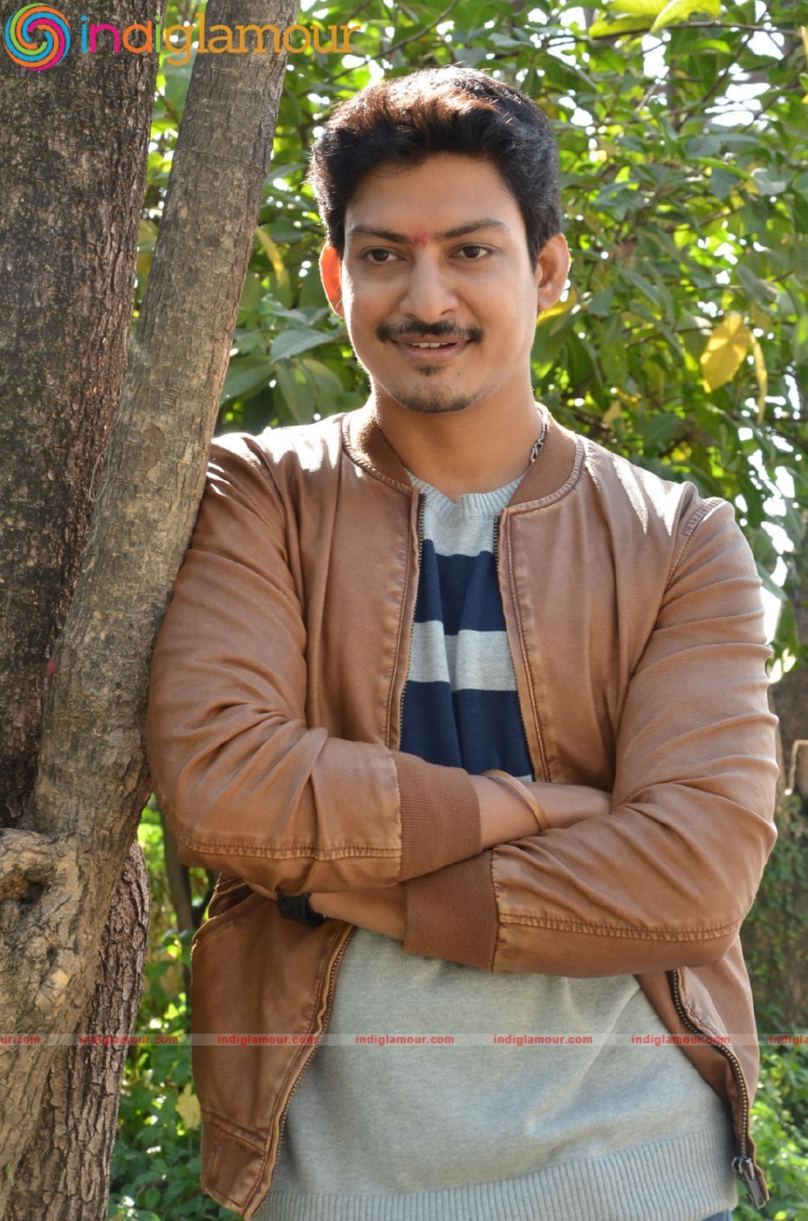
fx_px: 2538
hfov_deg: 18.1
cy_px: 610
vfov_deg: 27.1
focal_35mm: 75
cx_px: 404
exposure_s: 1/125
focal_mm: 50
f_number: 6.3
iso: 640
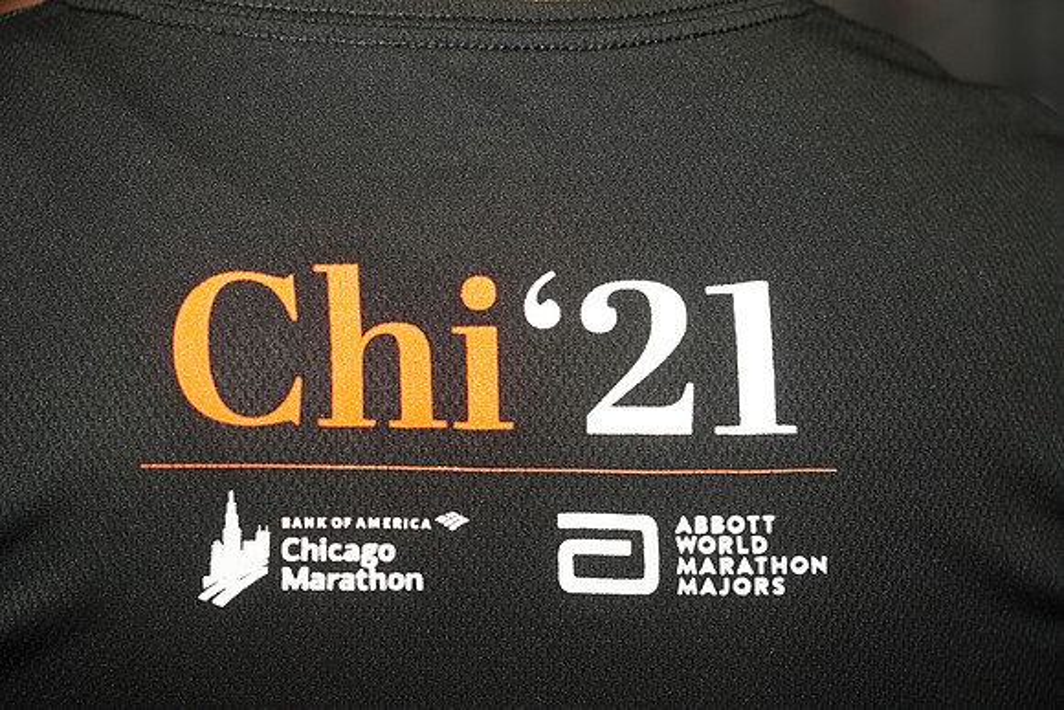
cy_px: 355
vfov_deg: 15.7
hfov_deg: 23.4
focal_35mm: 87
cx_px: 532
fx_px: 2572
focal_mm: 87
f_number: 5
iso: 640
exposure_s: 1/80
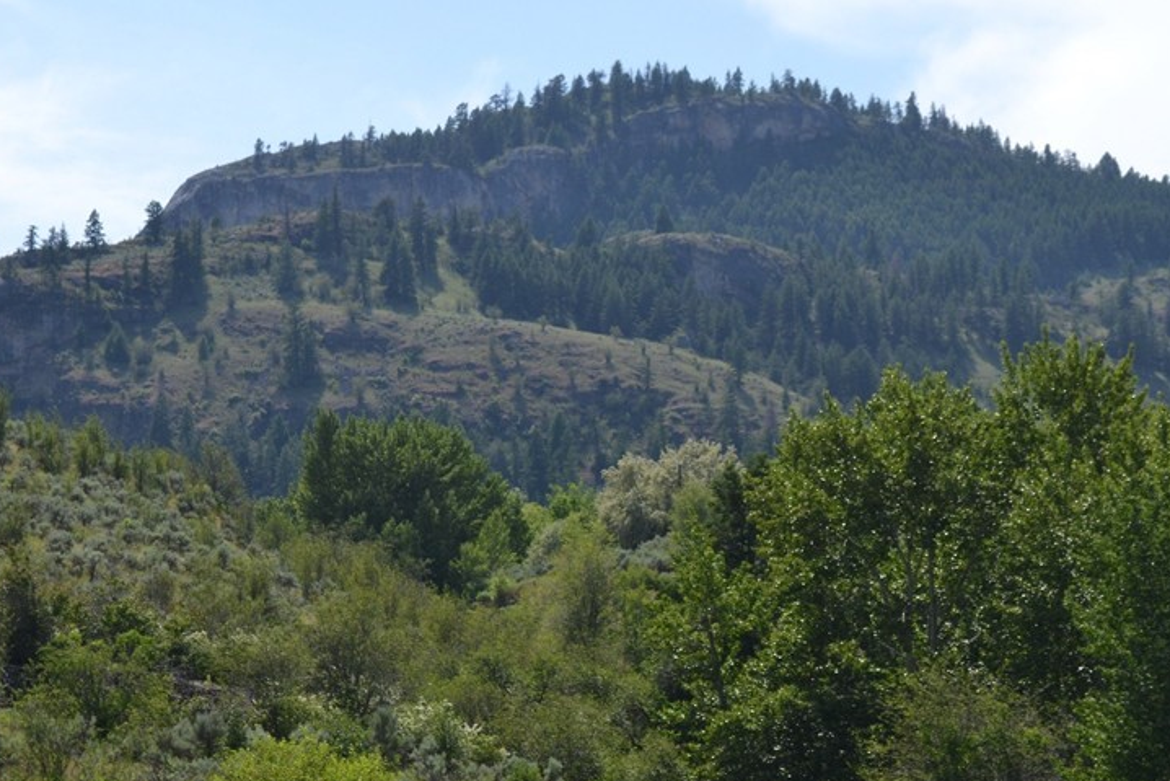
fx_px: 4055
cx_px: 578
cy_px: 509
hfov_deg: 16.4
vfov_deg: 11.0
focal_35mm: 125
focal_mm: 55
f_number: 8
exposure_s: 1/250
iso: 100
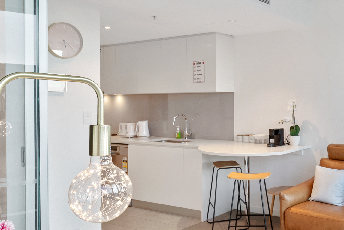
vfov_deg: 36.0
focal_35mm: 37
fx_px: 354
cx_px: 311
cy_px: 118
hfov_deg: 46.6
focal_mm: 16
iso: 320
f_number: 9
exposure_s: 1/2.5
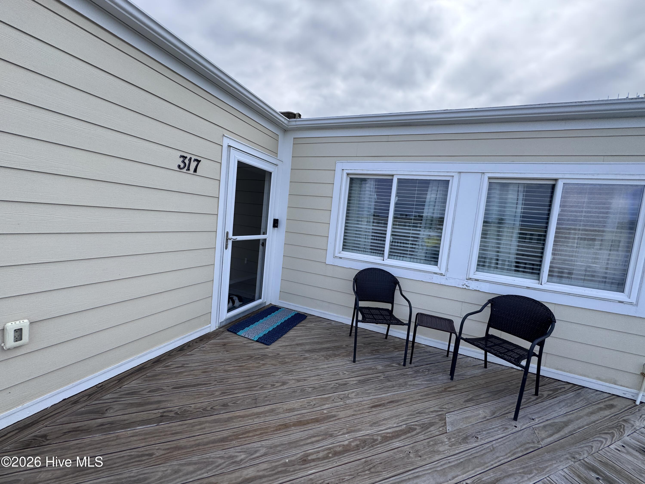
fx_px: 261
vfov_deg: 85.7
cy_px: 242
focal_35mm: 14
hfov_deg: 102.1
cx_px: 322
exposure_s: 1/1094
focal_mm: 2.22
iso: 50
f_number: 2.2
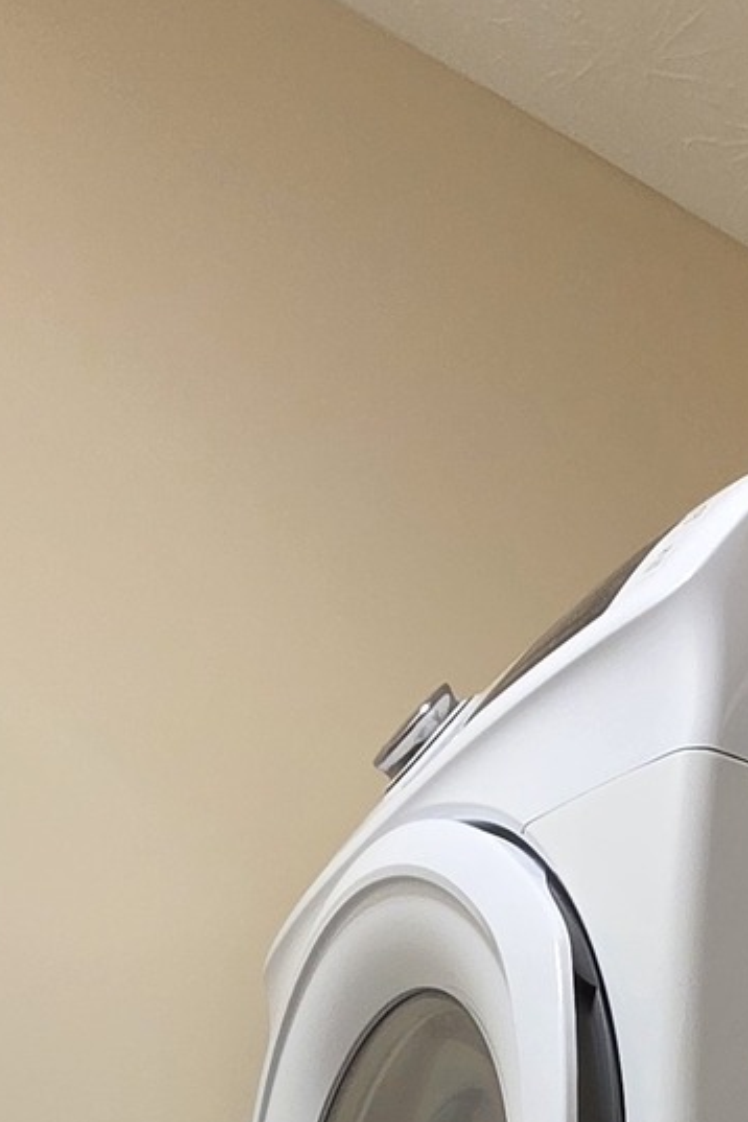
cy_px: 1922
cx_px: 875
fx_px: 1808
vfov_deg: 22.9
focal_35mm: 58
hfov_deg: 21.8
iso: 250
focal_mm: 2.2
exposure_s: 1/120
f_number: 1.9
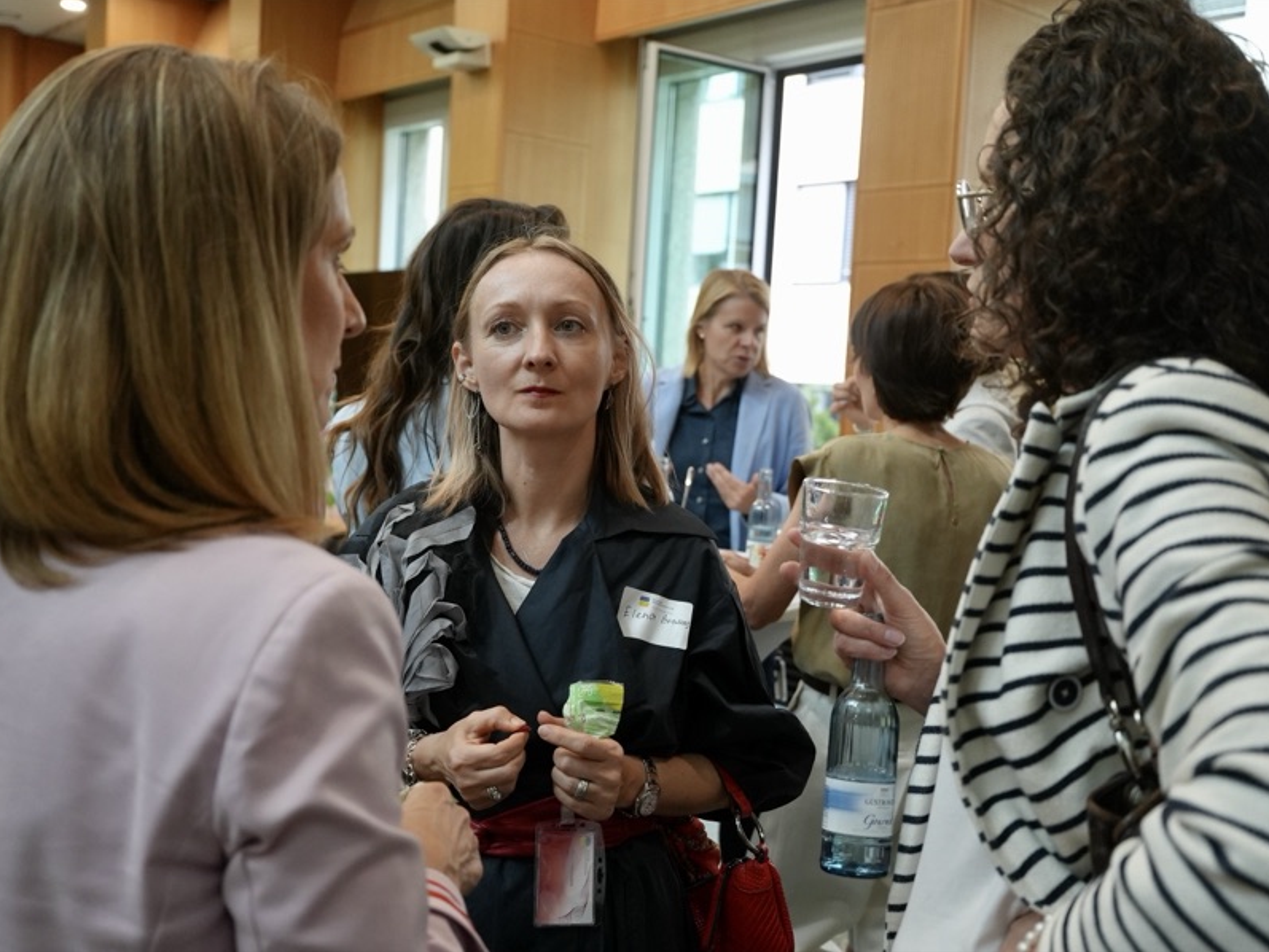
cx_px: 672
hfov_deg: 48.9
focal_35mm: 38
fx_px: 1393
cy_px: 475
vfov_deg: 37.7
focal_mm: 35
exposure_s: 1/160
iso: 2500
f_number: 4
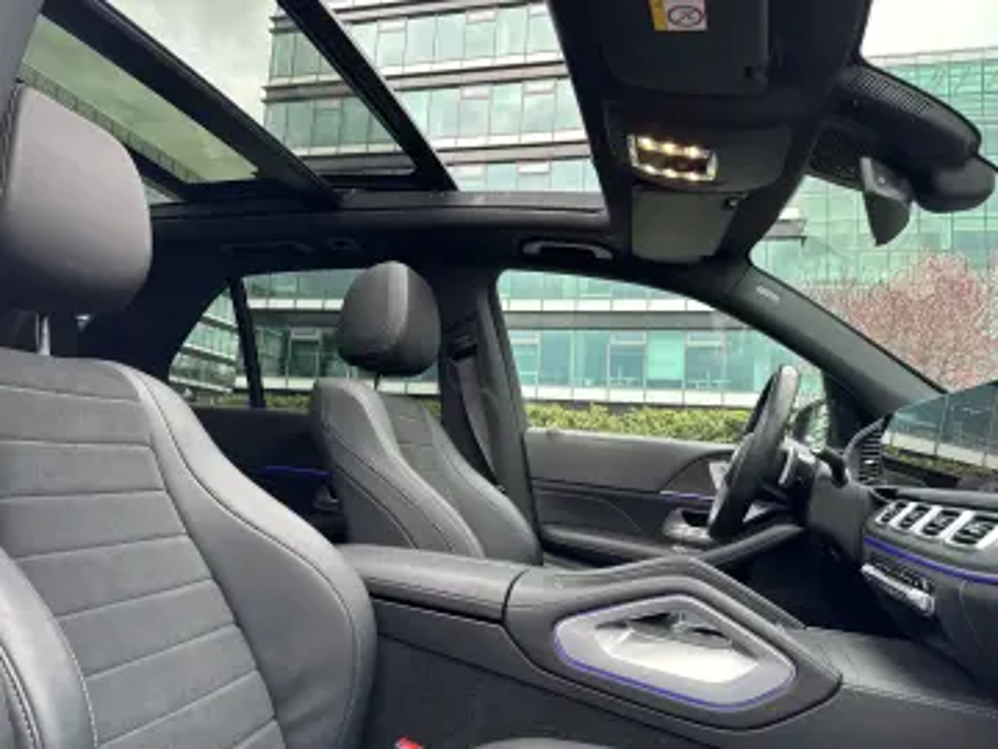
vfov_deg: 56.8
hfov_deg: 71.6
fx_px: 692
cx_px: 499
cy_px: 374
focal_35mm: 24
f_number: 1.78
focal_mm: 6.76
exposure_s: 1/121
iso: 64
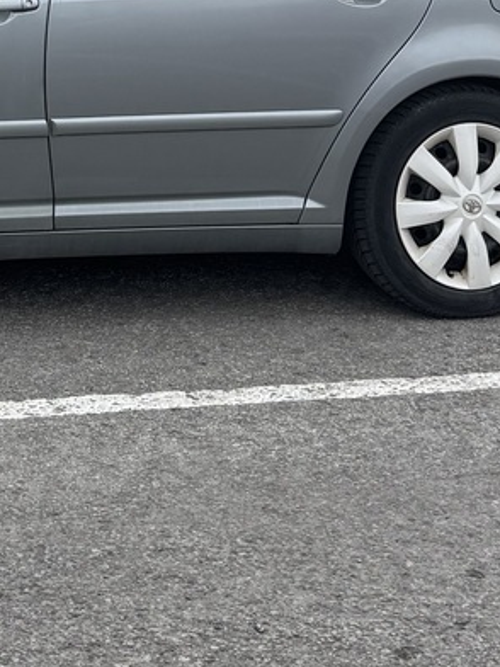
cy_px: -306
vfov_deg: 18.1
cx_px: -43
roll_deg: +0.4
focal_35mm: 98
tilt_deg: +5.5
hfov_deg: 14.7
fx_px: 1887
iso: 80
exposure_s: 1/1678
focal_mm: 6.76
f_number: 1.78
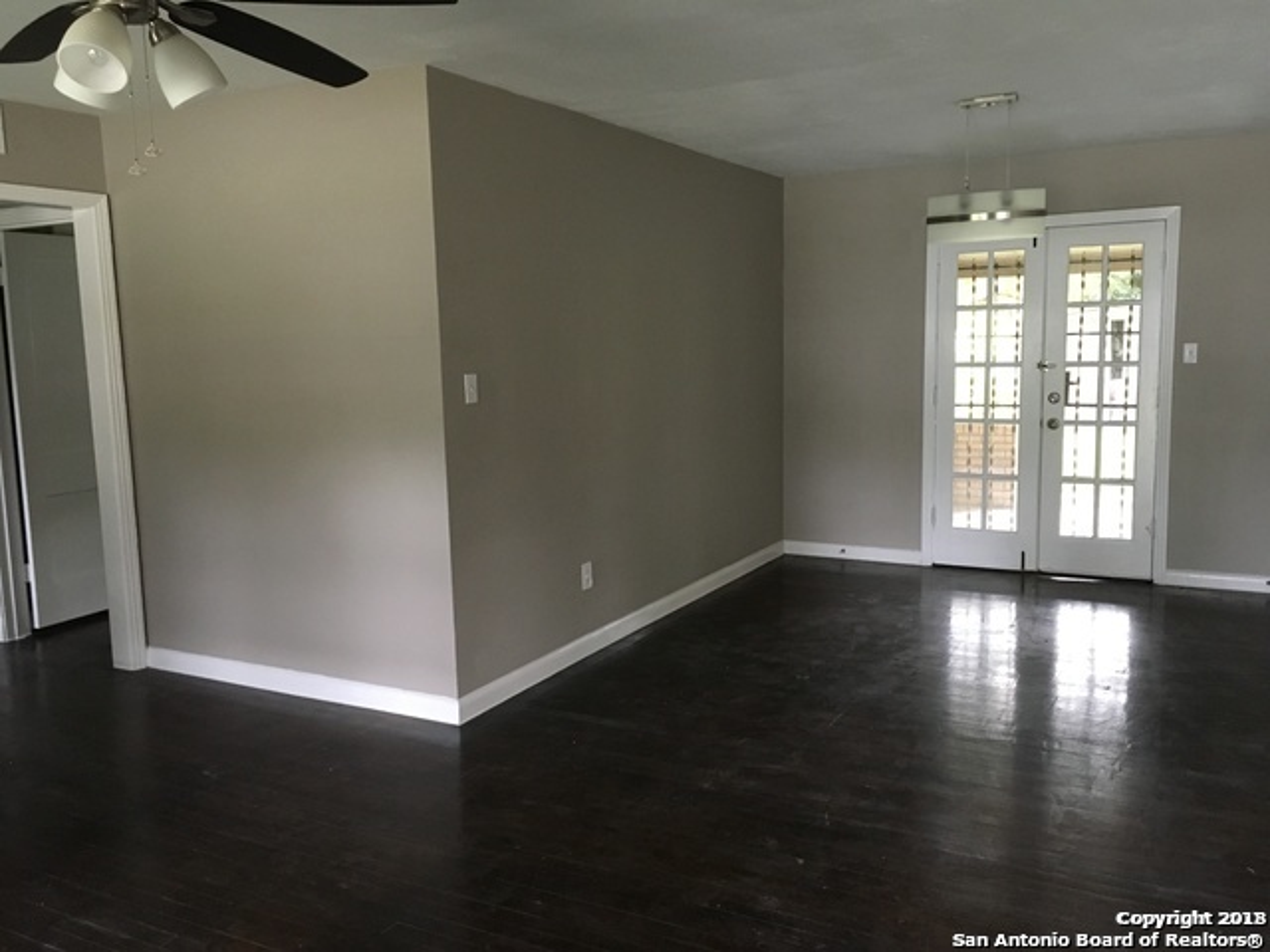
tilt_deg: -7.7
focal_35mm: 29
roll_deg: +1.8
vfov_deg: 48.2
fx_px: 1064
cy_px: 476
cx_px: 635
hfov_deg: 61.7
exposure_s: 1/30
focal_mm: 4.15
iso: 200
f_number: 2.2
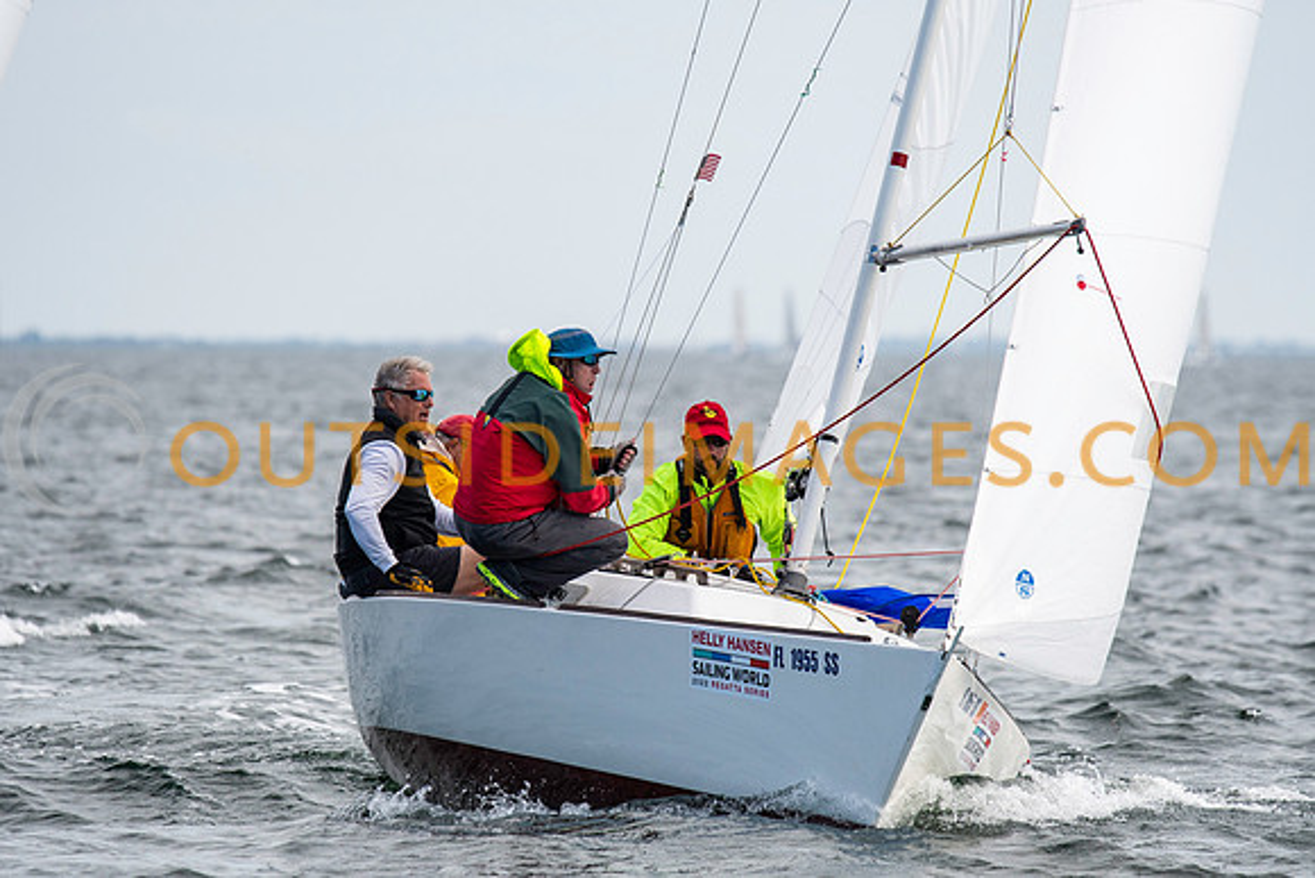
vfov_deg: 3.0
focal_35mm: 459
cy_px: 439
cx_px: 658
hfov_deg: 4.5
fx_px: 16771
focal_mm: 300
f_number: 5
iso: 320
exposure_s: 1/3200
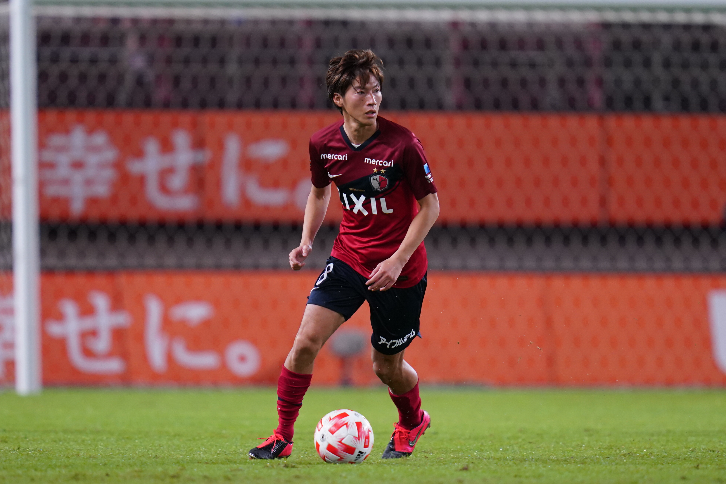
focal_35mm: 840
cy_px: 242
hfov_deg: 2.5
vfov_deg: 1.6
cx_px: 363
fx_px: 16939
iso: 2500
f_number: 4
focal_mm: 560
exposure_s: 1/800
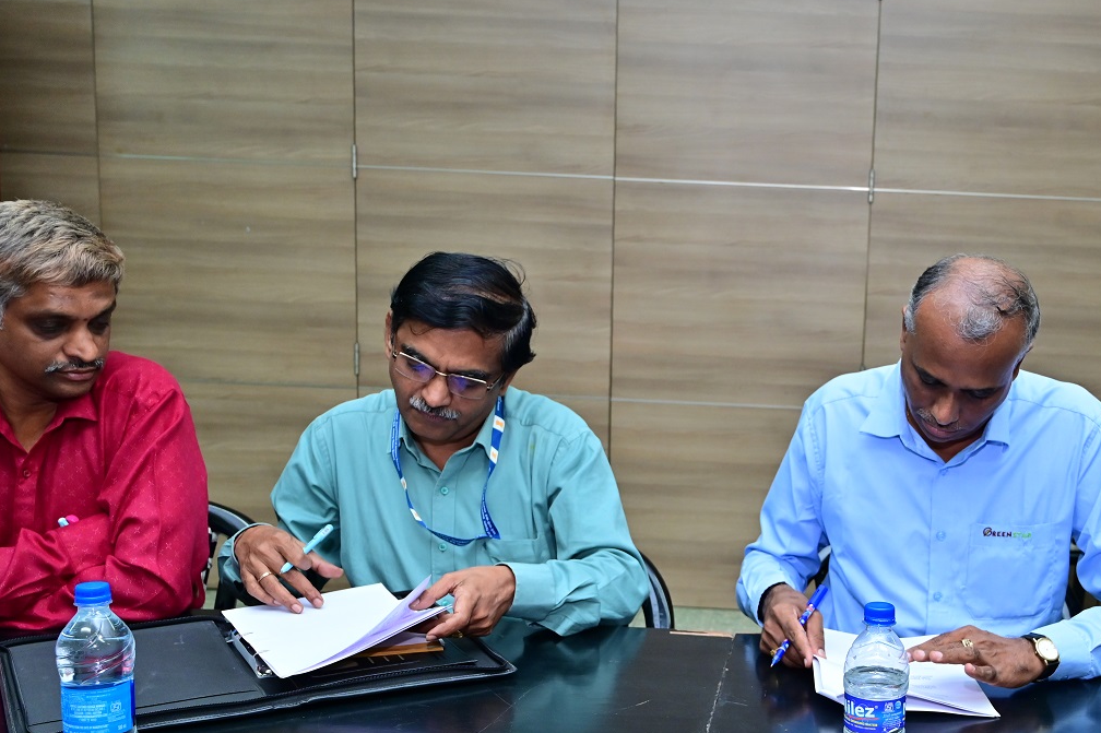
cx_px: 824
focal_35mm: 45
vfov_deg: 29.7
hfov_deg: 42.3
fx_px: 1376
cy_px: 474
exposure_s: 1/125
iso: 1600
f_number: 5.6
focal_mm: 30
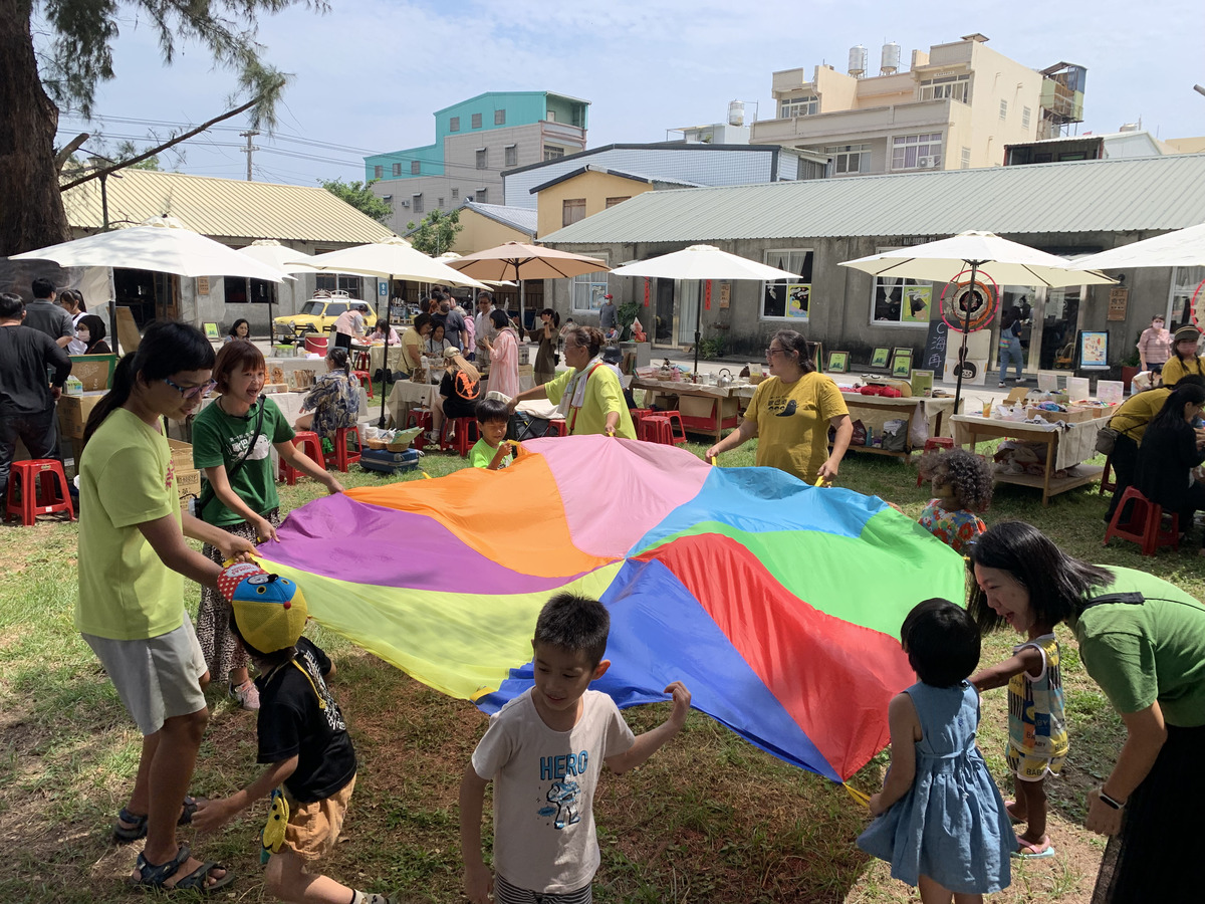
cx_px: 602
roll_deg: -1.2
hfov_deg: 67.3
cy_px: 452
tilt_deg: -9.8
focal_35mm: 26
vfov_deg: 53.1
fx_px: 905
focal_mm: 4.25
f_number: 1.8
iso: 25
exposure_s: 1/1880
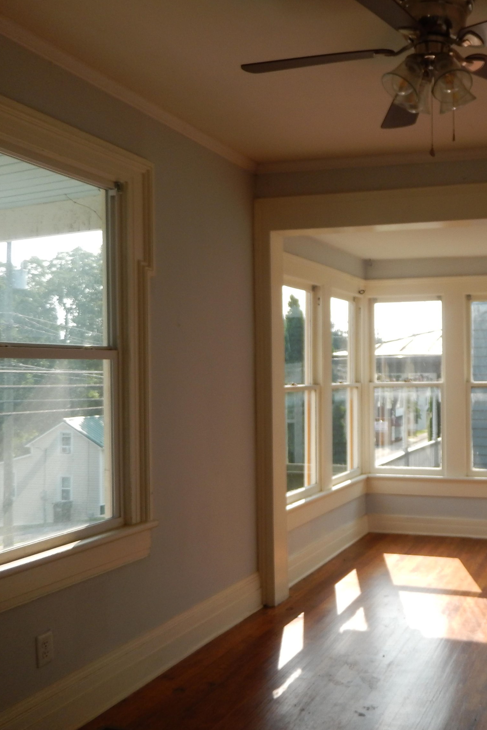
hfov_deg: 35.8
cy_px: 368
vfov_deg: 54.4
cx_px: 428
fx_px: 710
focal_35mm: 35
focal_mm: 4.5
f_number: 3.4
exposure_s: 1/400
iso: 125
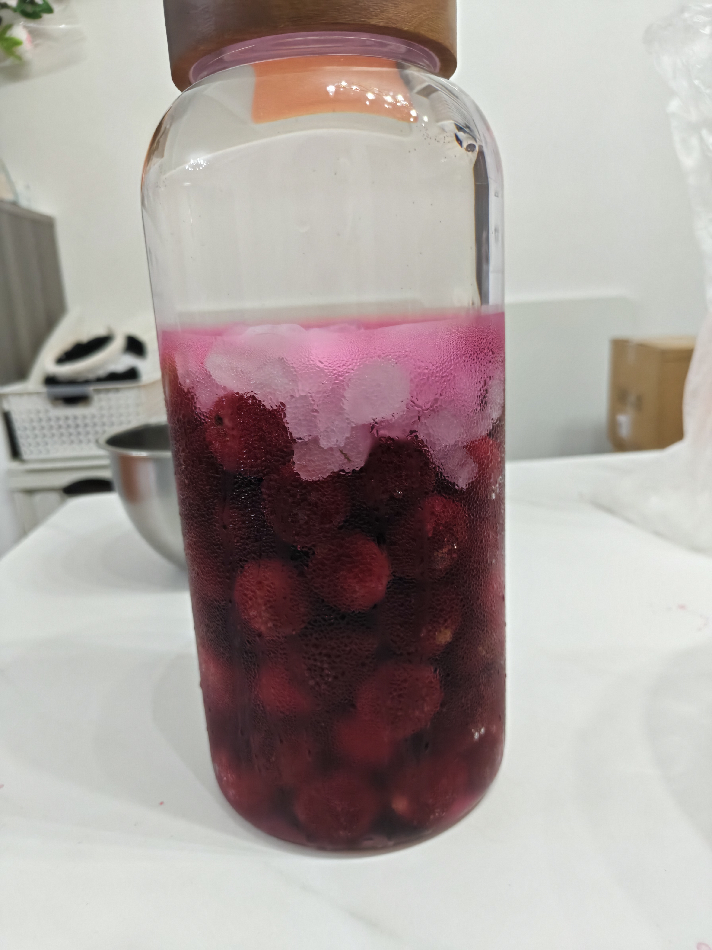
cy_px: 475
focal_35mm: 23
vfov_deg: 73.9
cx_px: 356
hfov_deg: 58.9
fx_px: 631
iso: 559
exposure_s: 1/216
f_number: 1.88
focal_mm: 5.56
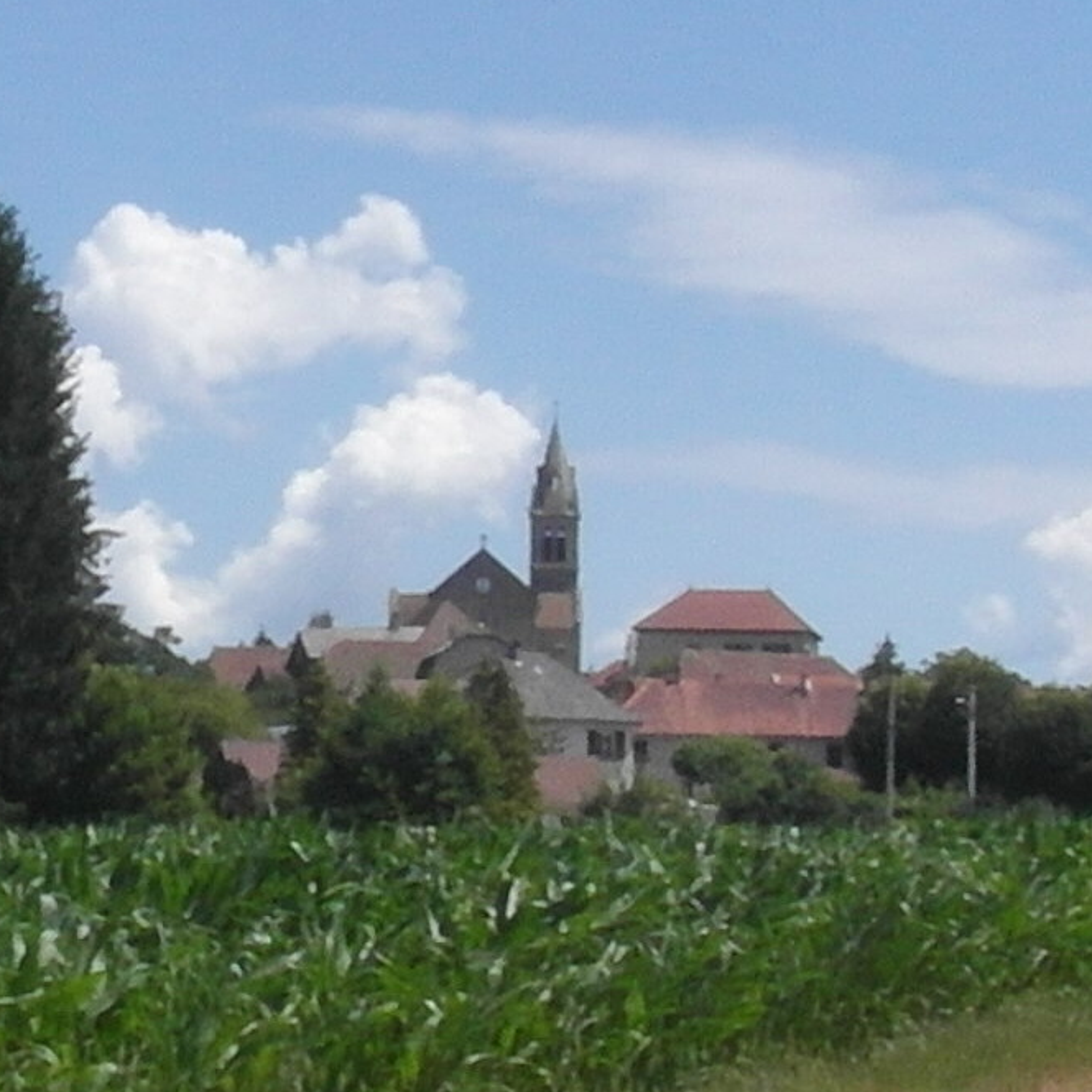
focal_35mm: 105
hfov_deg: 16.6
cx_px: 636
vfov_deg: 16.6
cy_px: 541
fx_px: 3747
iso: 80
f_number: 7.3
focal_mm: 4
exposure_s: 1/250
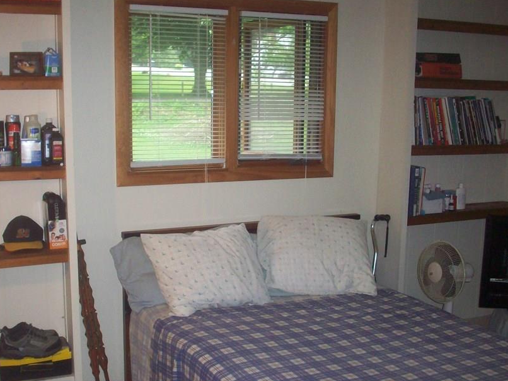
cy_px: 229
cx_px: 223
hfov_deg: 40.4
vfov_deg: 30.8
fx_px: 690
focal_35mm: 47
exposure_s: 1/64
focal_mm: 6.2
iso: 160
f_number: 2.8
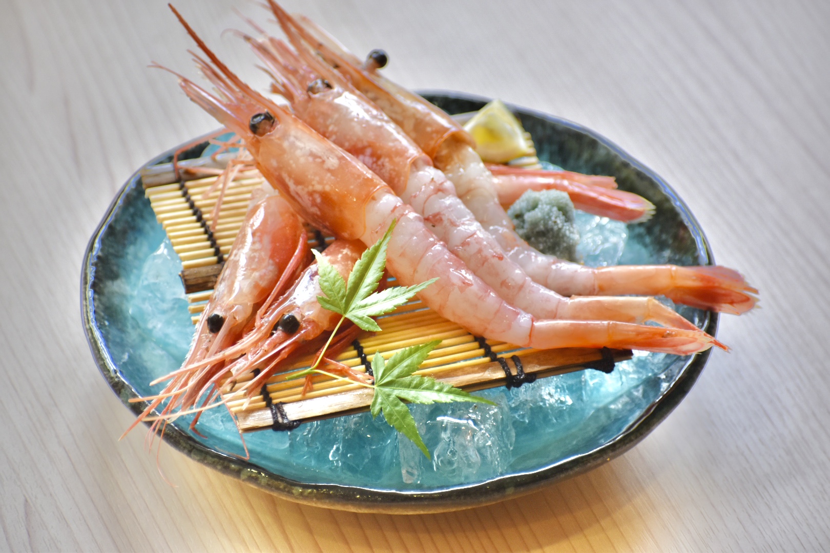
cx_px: 415
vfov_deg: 5.7
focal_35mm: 240
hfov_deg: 8.6
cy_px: 276
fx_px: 5533
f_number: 5
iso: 500
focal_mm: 160
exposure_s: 1/160
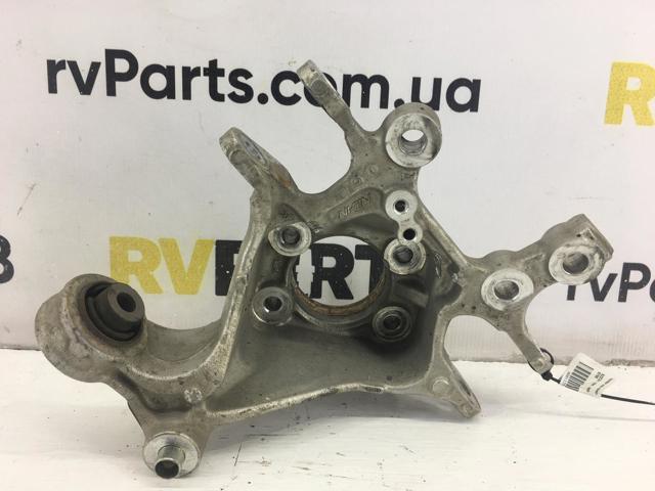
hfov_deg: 61.7
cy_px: 246
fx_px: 549
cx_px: 328
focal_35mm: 29
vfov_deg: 48.2
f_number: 2.2
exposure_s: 1/50
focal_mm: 4.15
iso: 32
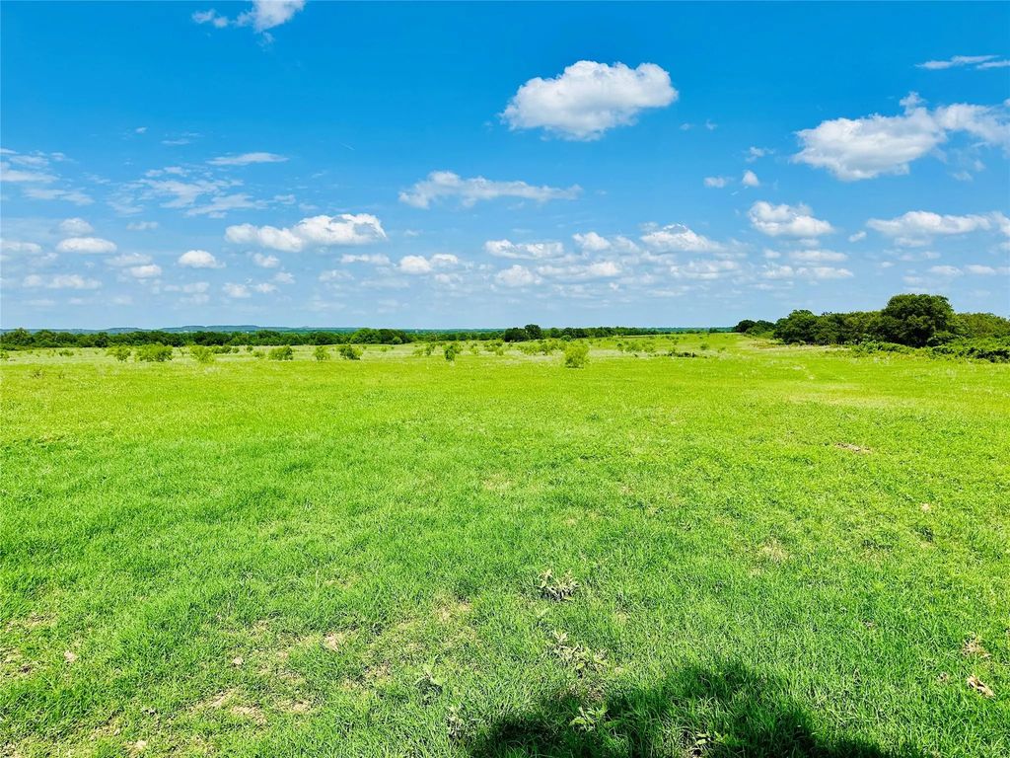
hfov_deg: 71.6
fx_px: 700
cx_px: 505
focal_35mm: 24
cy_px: 379
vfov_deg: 56.8
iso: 80
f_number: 1.78
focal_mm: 6.86
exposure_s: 1/7042
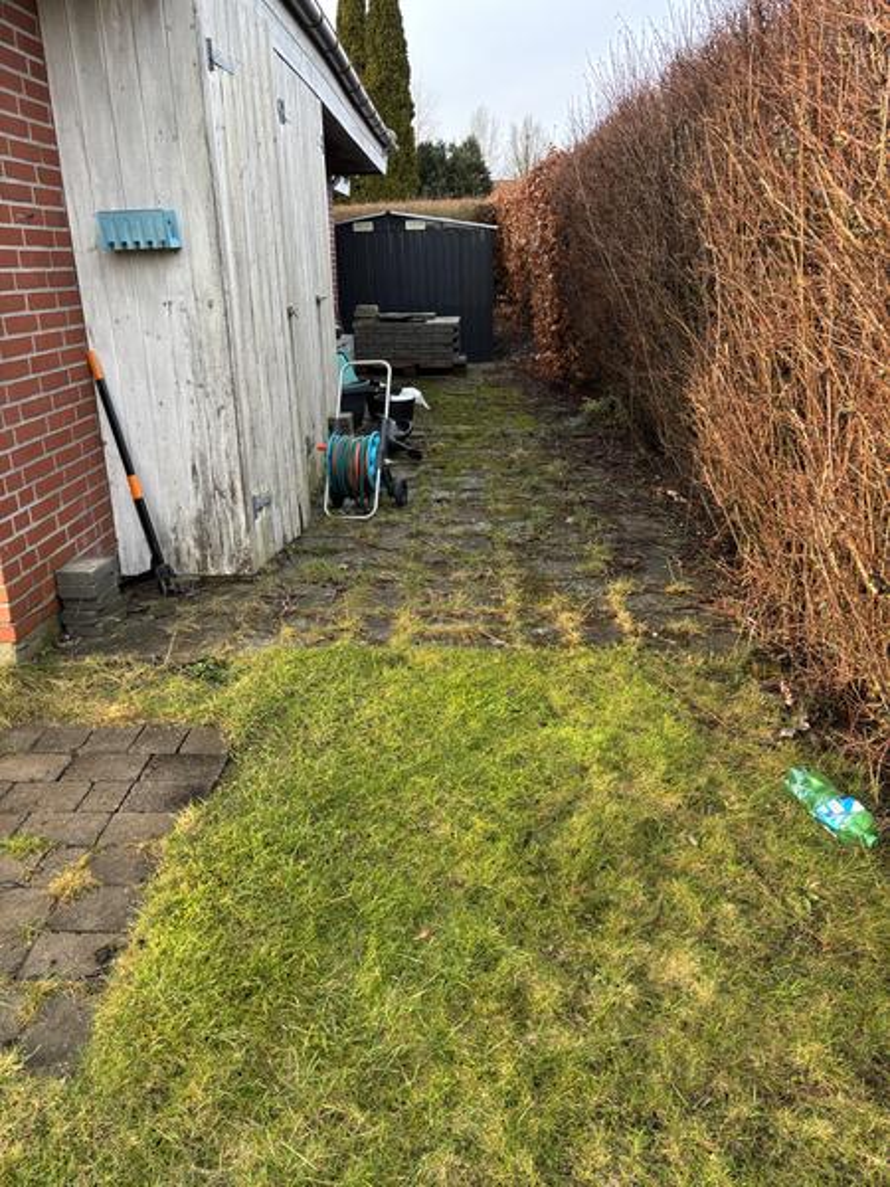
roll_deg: +0.3
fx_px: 891
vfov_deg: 67.3
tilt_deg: -20.5
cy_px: 594
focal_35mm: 26
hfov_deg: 53.1
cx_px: 445
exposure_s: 1/121
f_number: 1.6
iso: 50
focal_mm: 5.96
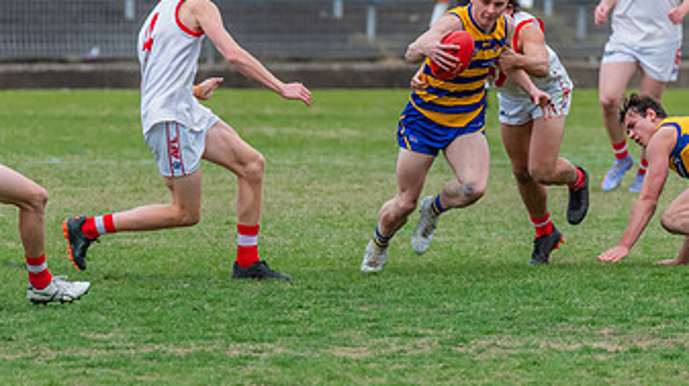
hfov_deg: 2.1
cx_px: 457
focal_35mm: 1019
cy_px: 136
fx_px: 18603
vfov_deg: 1.2
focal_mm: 550
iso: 1400
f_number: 6.3
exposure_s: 1/1600
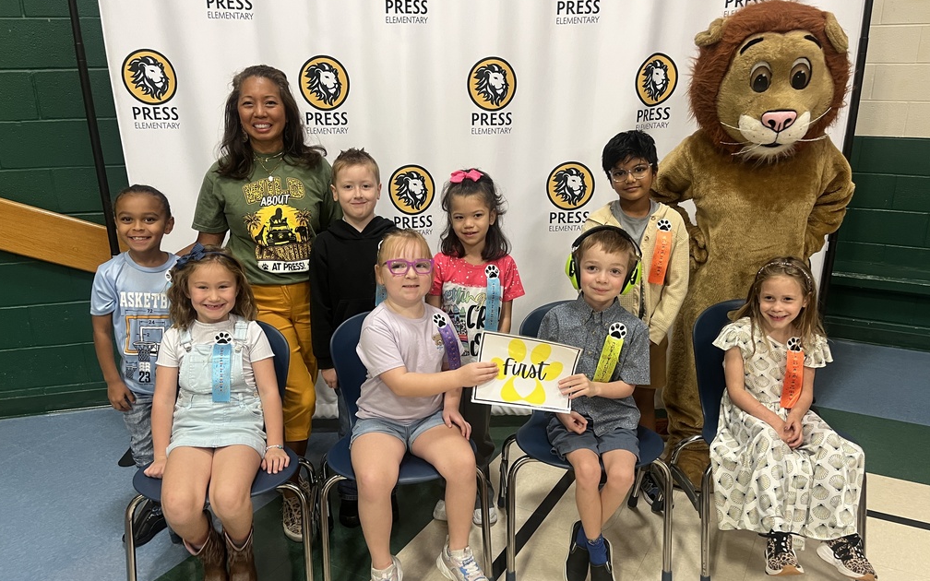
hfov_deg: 66.5
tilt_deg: -19.0
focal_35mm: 28
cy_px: 326
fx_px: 710
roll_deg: +0.3
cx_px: 460
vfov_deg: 44.5
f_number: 1.6
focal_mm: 5.1
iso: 160
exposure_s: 1/60
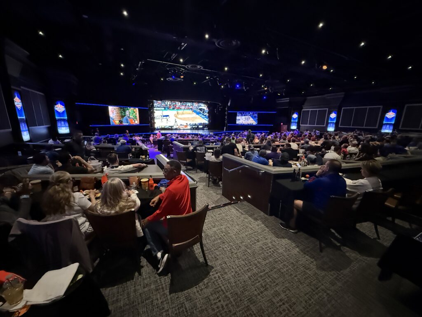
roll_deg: -0.6
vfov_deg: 85.7
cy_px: 158
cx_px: 211
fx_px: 171
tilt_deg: -13.1
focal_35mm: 14
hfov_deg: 102.1
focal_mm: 2.22
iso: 1600
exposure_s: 1/40
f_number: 2.2
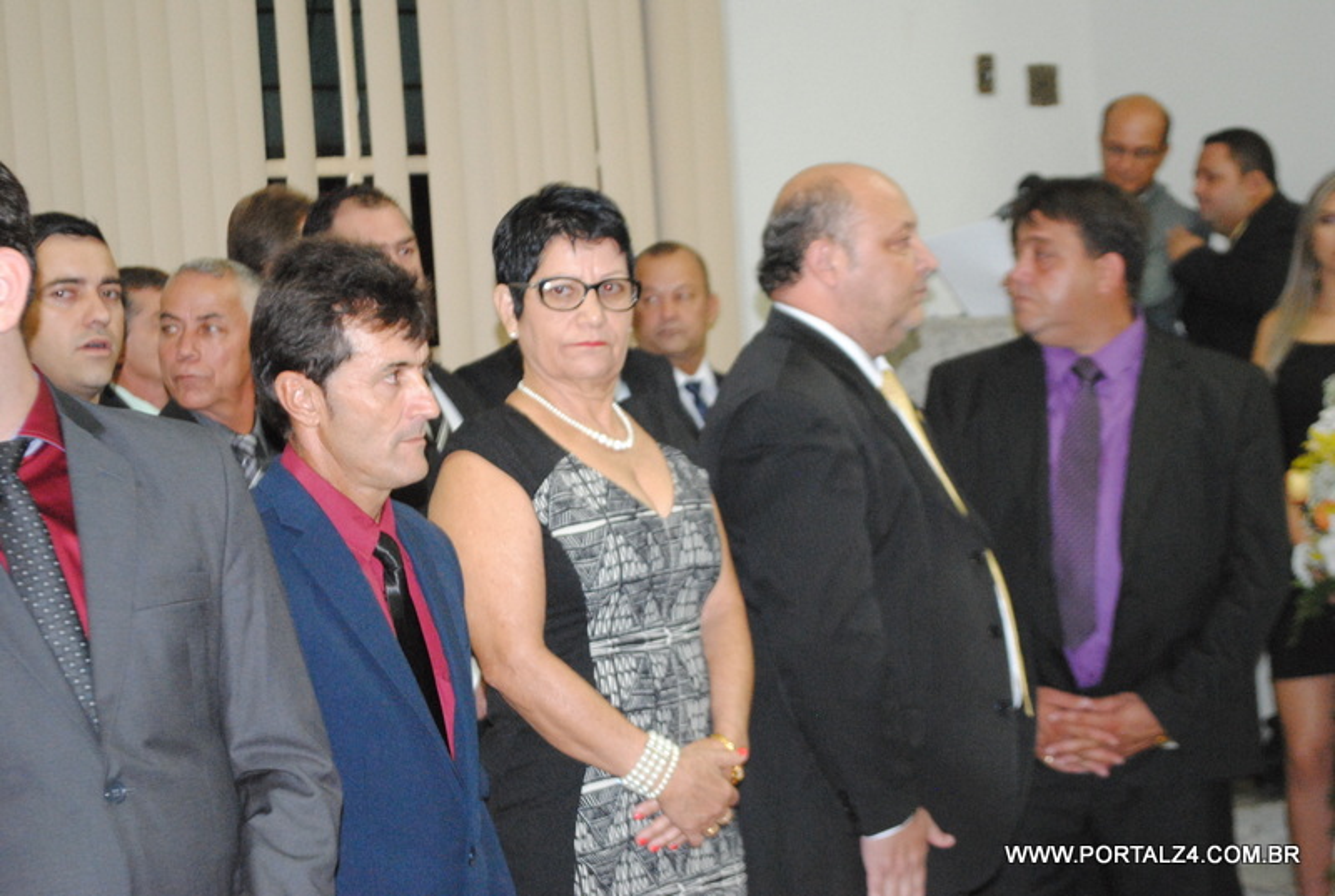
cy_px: 448
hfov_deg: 24.6
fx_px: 3066
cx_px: 668
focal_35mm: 82
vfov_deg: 16.6
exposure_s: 1/40
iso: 1600
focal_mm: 55
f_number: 5.6
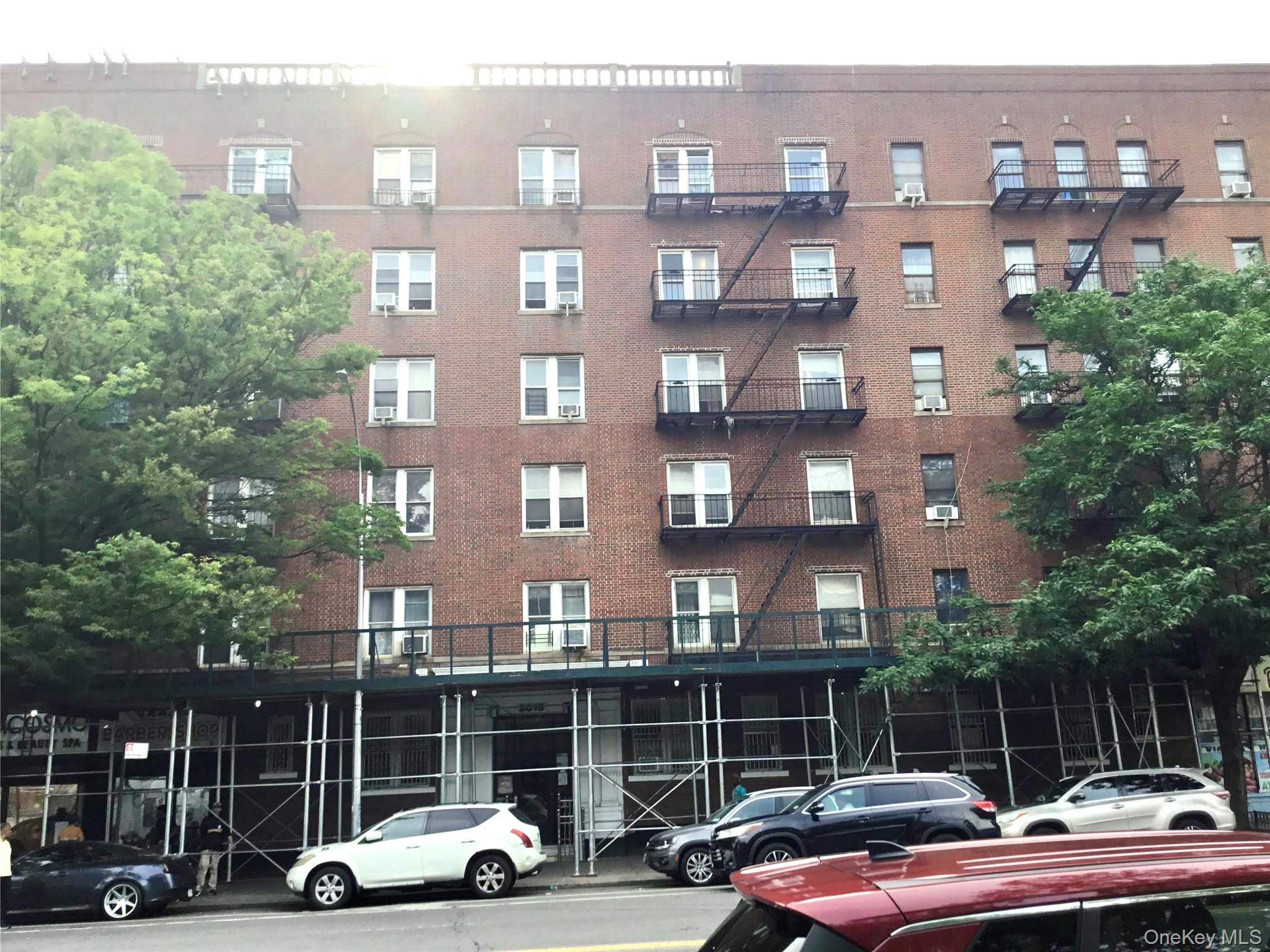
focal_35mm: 31
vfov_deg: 45.4
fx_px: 1137
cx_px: 635
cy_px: 476
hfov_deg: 58.4
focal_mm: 3.3
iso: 25
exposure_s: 1/252
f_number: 2.4
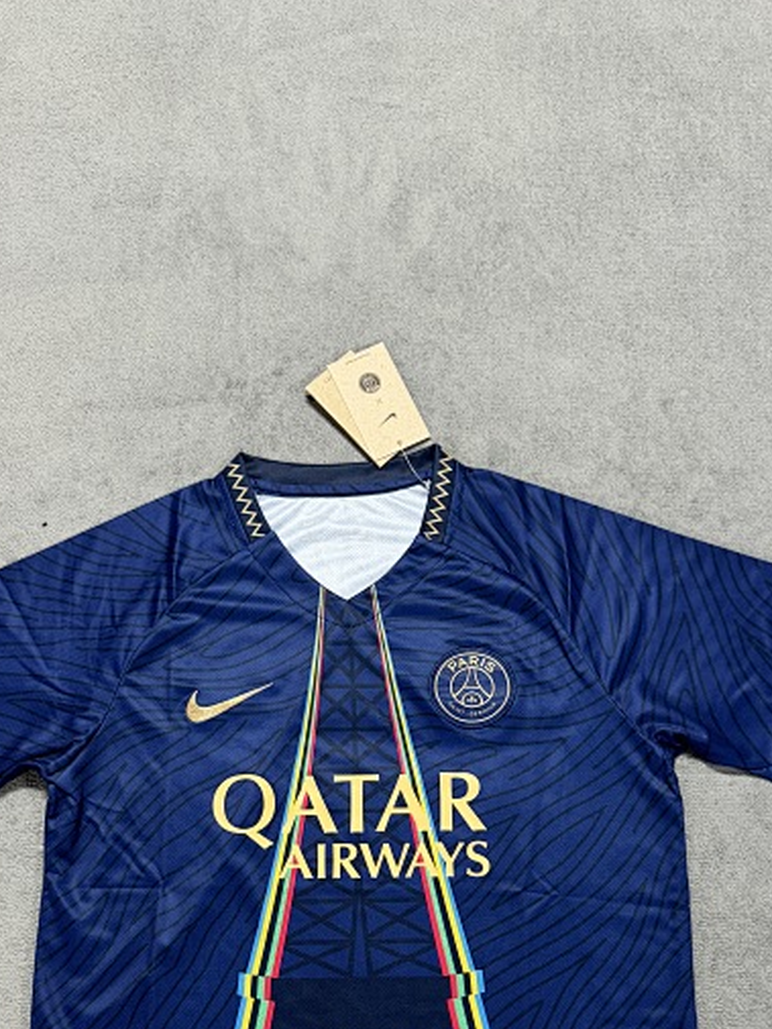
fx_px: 1129
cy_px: 787
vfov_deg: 47.0
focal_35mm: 38
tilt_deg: -76.6
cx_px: 352
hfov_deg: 37.7
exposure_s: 1/50
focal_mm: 6.76
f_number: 1.78
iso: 320
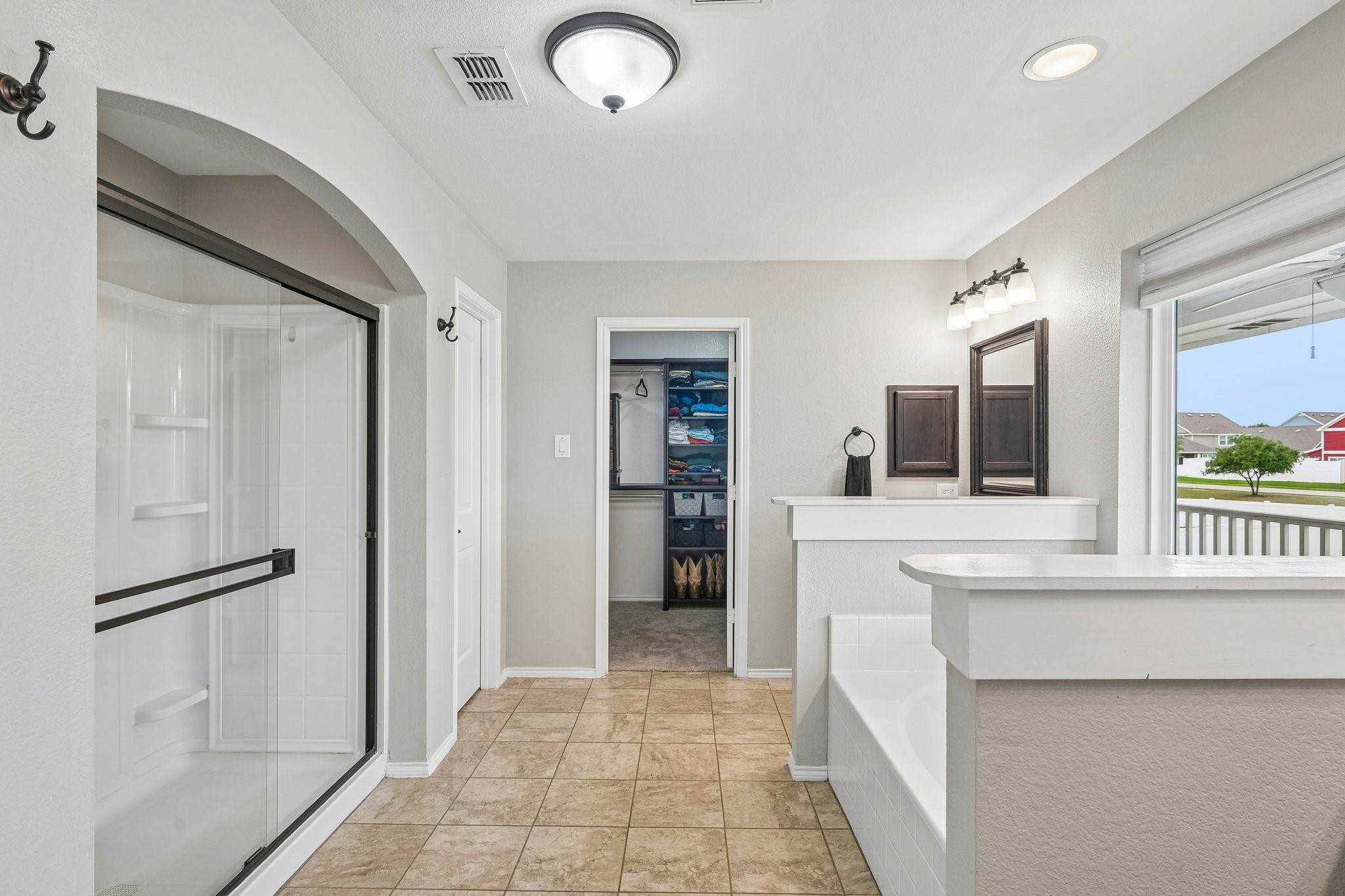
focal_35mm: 17
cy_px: 448
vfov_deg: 70.4
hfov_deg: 93.3
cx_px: 672
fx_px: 635
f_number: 8
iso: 400
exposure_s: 1/60
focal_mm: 17
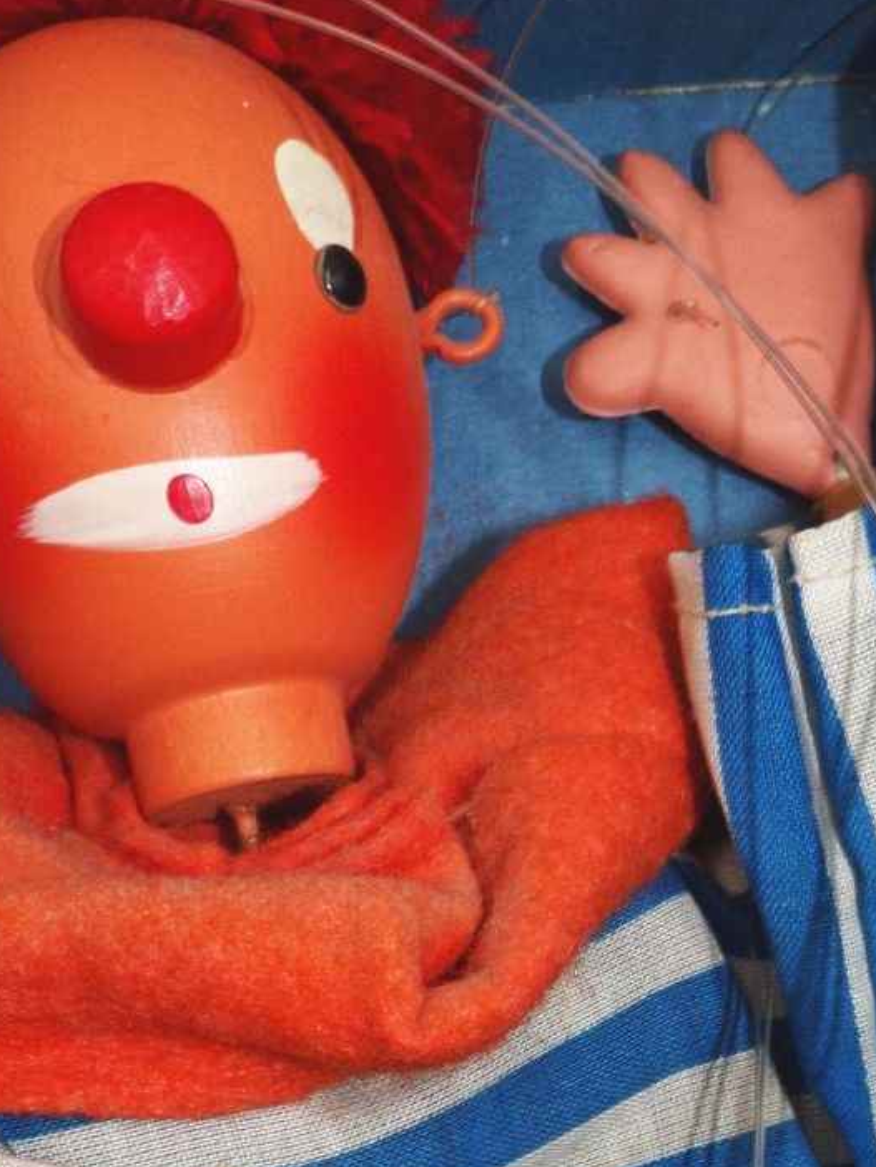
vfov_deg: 29.4
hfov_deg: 23.3
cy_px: 1068
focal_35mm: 63
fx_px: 2124
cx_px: 514
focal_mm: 4.3
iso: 80
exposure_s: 1/50
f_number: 4.4
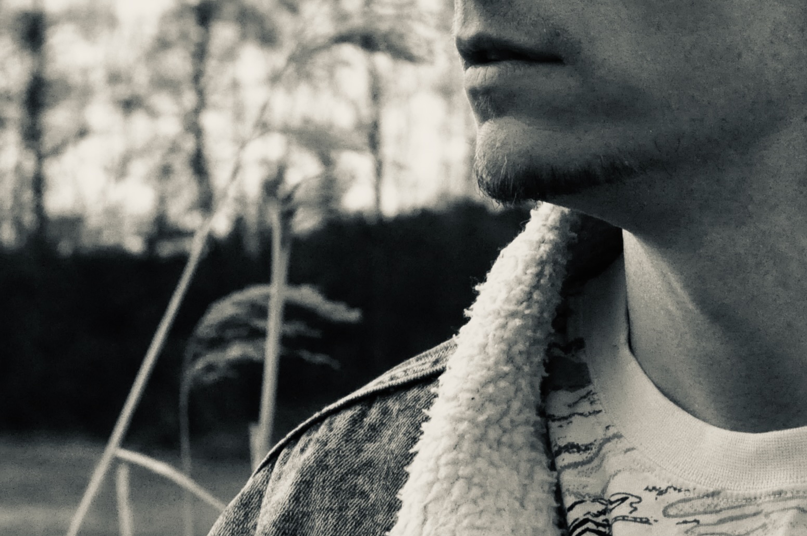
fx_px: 3255
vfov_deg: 9.3
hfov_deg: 14.0
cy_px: -67
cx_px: 692
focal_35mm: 145
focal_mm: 35
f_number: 6.3
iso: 2000
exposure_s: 1/4000
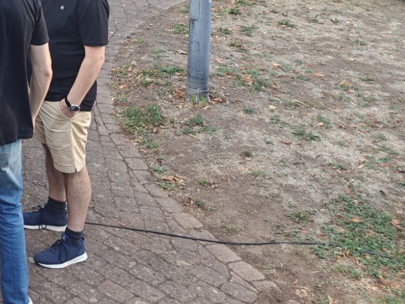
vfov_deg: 18.1
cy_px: -161
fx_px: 842
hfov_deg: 21.8
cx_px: -225
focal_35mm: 72
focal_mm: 6.06
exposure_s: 1/164
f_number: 1.6
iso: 50
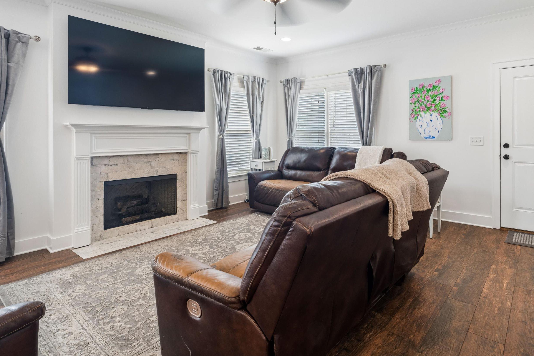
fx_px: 297
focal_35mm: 20
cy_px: 136
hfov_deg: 83.4
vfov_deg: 61.2
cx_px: 307
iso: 400
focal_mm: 16
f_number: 13
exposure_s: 1/13
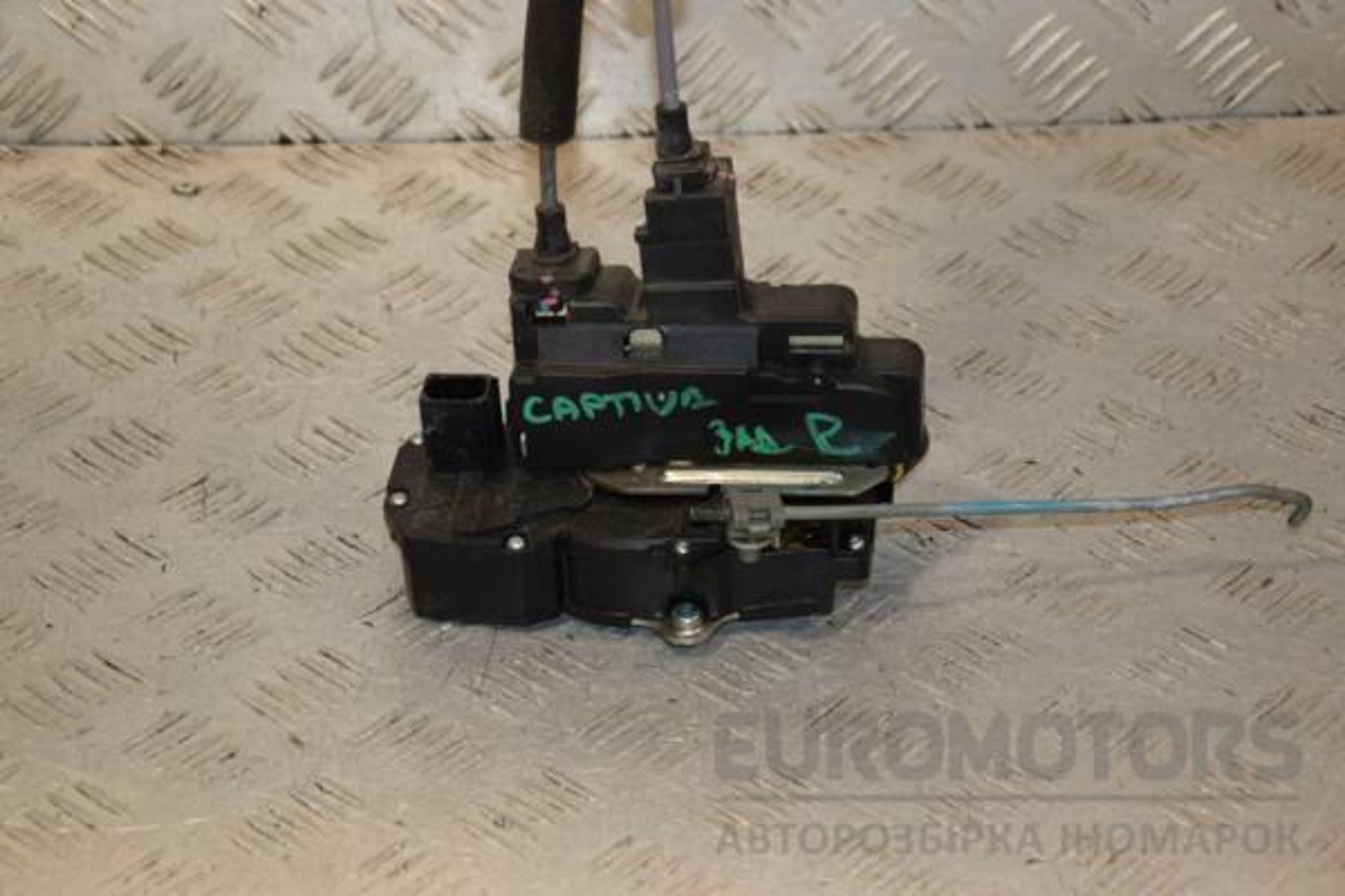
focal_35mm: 93
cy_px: 448
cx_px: 672
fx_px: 3474
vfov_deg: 14.7
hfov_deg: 21.9
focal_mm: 62
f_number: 7.1
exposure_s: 1/200
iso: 800
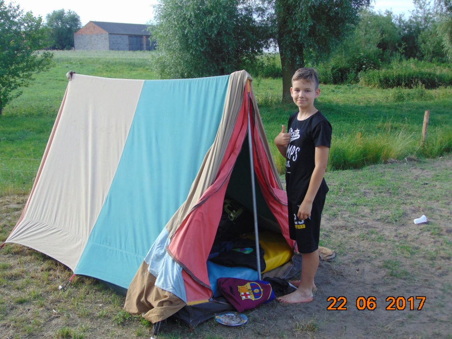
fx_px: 509
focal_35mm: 39
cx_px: 226
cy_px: 170
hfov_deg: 47.9
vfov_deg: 36.8
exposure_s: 1/250
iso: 80
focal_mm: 6.9
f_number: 3.3
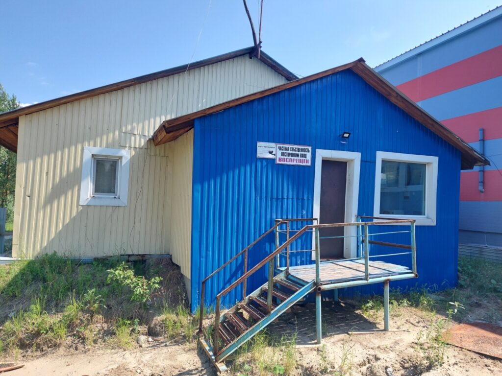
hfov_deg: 71.6
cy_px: 188
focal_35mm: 24
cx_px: 251
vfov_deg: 56.8
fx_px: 348
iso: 40
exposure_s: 1/673
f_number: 1.8
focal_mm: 5.23
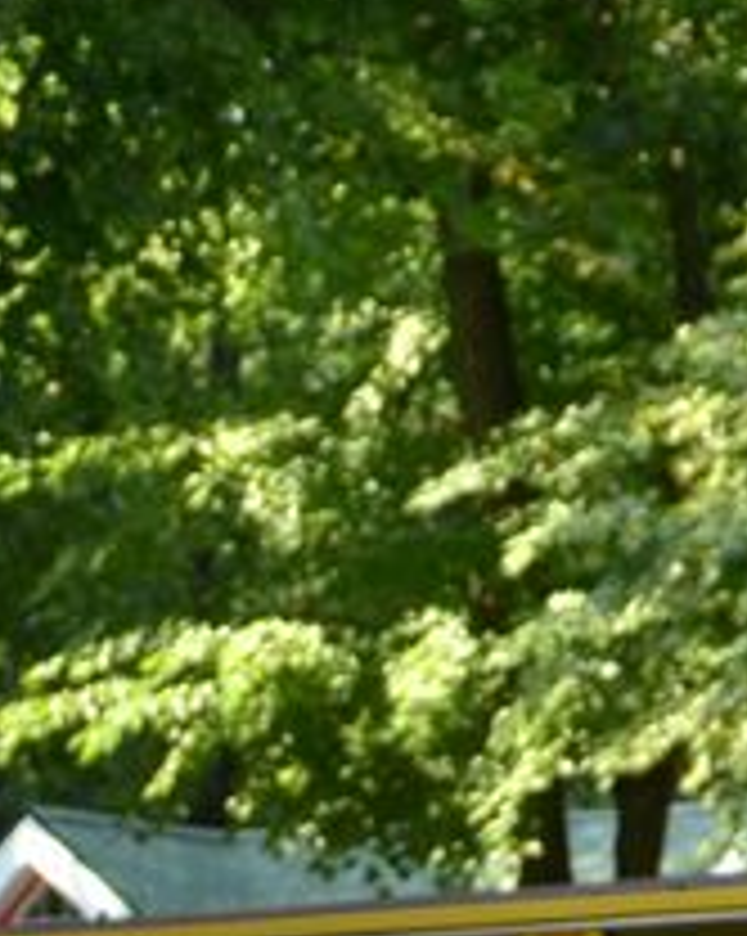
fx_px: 7334
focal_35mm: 265
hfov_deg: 5.7
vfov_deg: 7.1
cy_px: 1838
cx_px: -544
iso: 250
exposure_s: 1/250
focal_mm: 28
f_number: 4
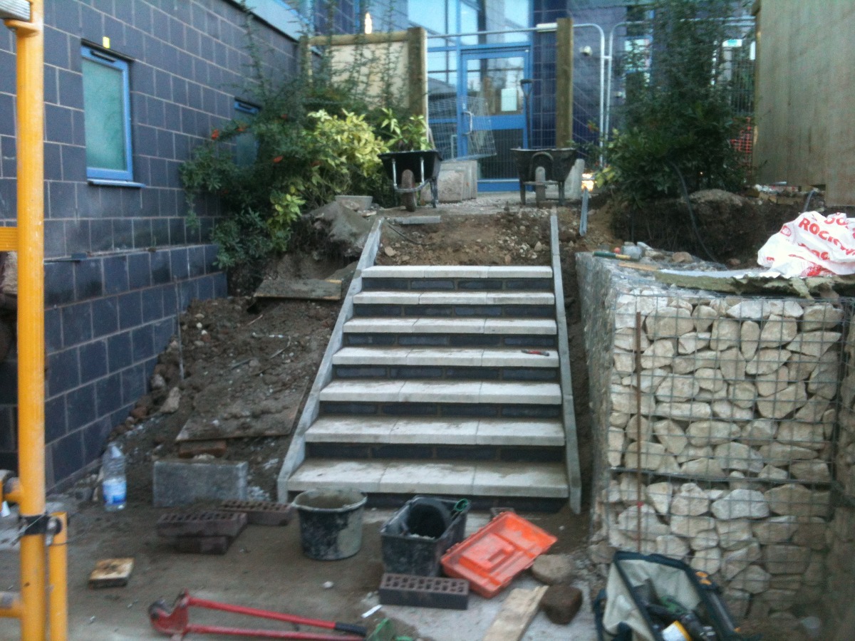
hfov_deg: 52.6
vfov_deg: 40.7
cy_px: 320
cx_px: 428
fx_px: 864
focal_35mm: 35
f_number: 2.8
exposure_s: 1/30
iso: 80
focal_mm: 3.85
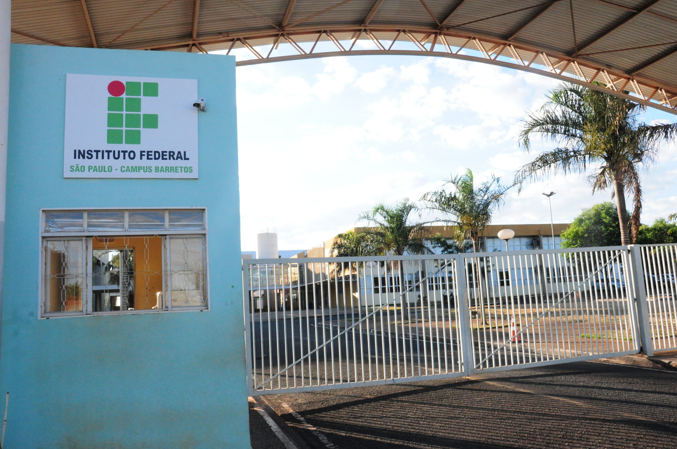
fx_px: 507
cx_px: 338
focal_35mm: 27
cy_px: 224
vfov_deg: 47.8
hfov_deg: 67.4
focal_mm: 18
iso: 1600
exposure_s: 1/320
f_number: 14
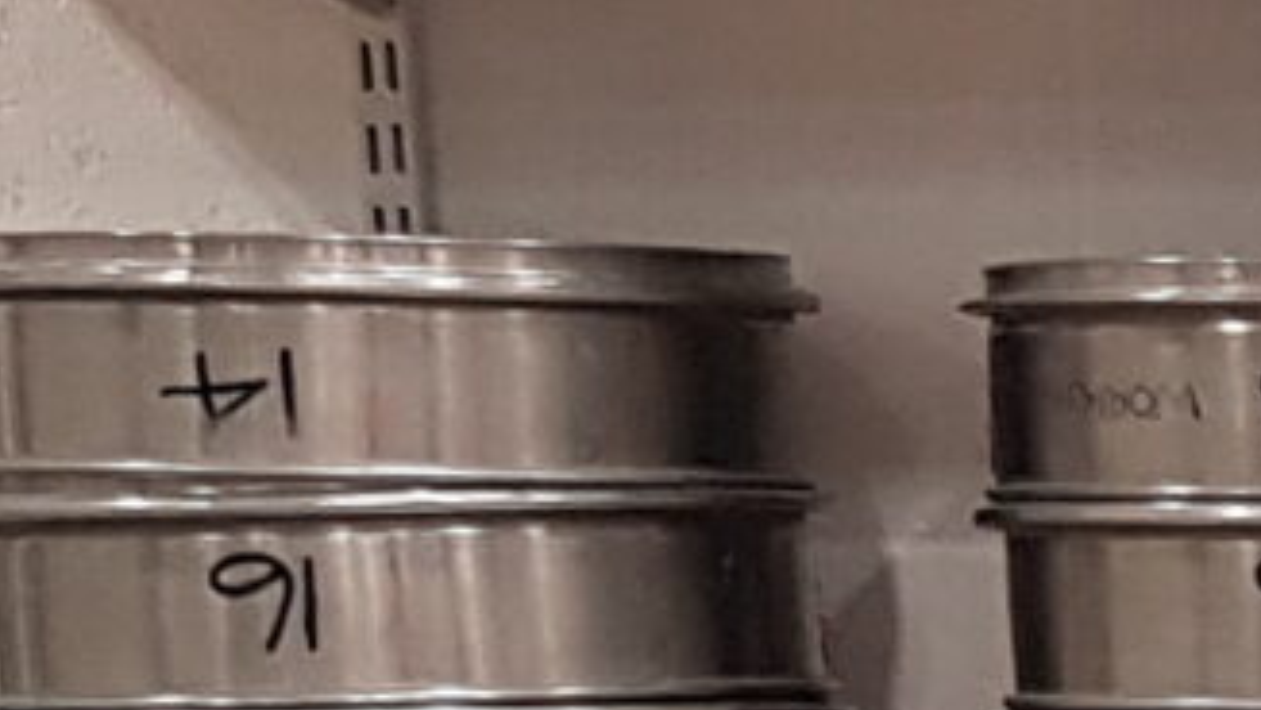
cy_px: 2250
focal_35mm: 222
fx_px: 7424
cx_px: 3444
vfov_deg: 5.1
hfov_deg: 8.5
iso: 100
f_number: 1.7
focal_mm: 4.2
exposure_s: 1/50
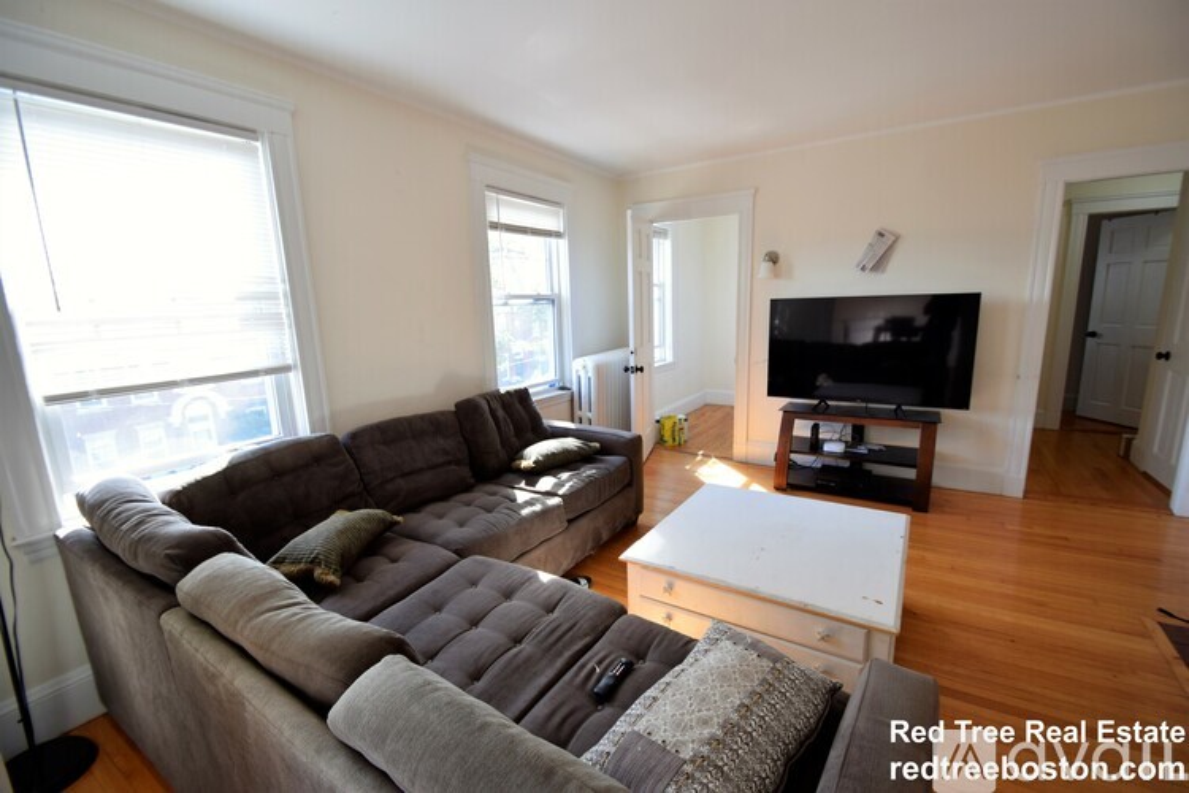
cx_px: 594
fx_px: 495
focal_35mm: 15
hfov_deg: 100.4
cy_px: 396
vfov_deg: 77.3
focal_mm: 10
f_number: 4.5
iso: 400
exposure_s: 1/80
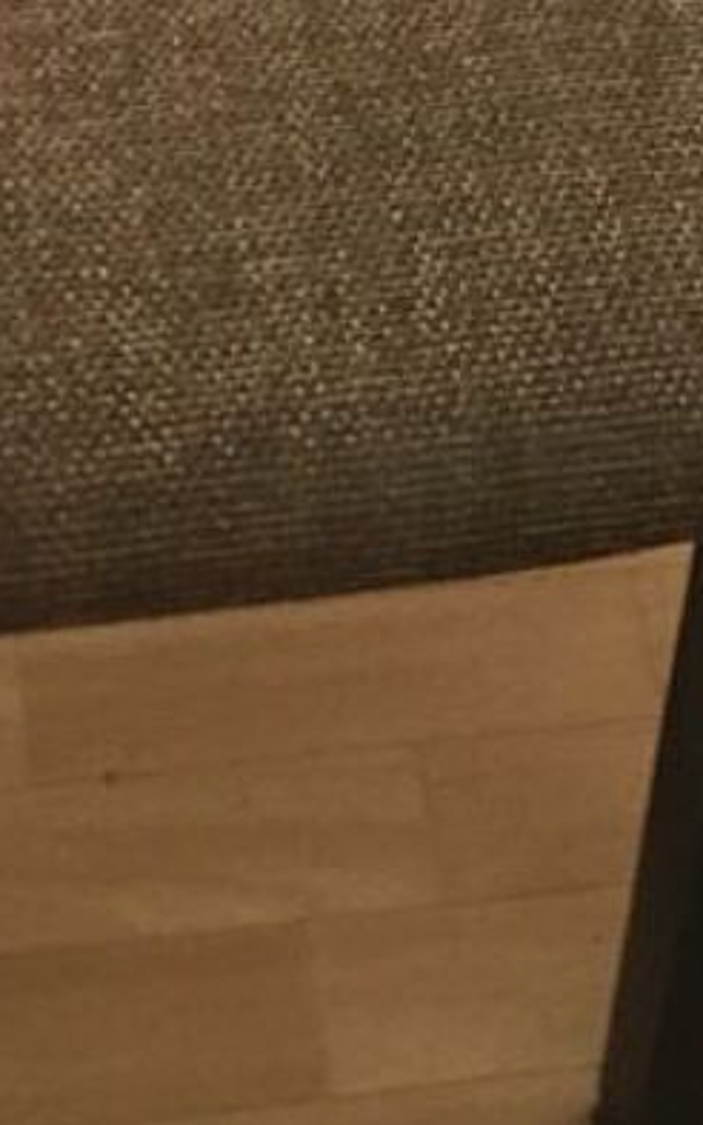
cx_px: 71
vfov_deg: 18.3
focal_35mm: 104
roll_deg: +1.2
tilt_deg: -40.6
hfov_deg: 12.5
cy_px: -427
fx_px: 3190
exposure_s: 1/33
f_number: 2.2
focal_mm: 4.15
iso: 160
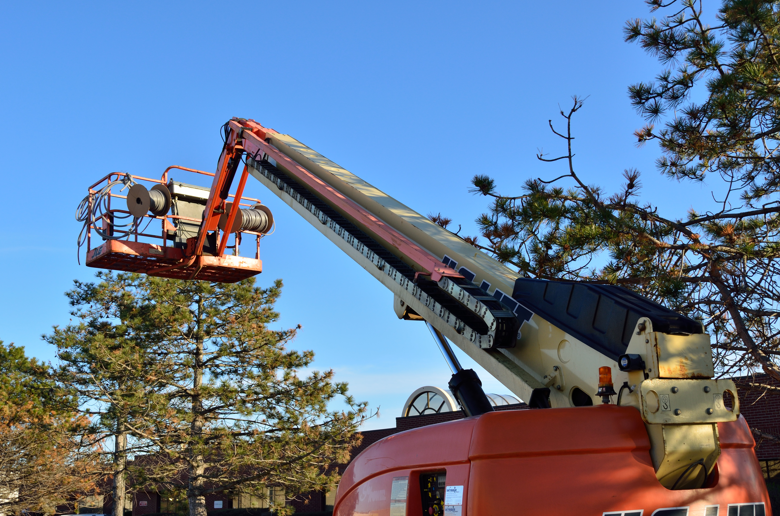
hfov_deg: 49.6
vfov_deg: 34.1
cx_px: 390
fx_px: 843
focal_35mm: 39
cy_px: 258
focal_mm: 26
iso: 100
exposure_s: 1/125
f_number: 8
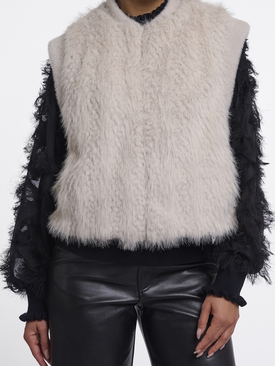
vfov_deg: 18.5
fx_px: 1122
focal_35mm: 106
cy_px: 105
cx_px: 127
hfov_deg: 14.0
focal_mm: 71
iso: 125
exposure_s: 1/160
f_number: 8
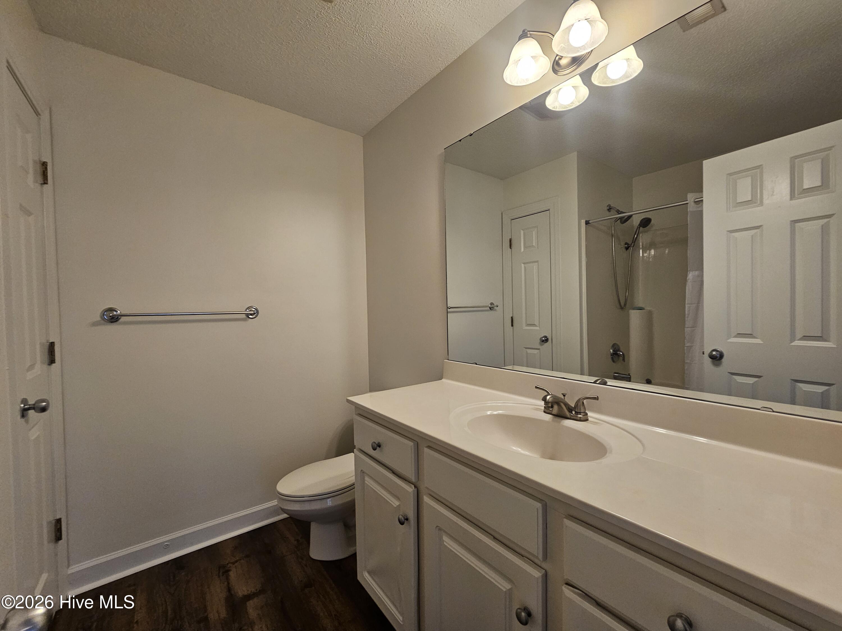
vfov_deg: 89.9
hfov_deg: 106.2
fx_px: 316
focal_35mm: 13
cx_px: 421
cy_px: 316
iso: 160
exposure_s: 1/60
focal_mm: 2.2
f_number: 2.2
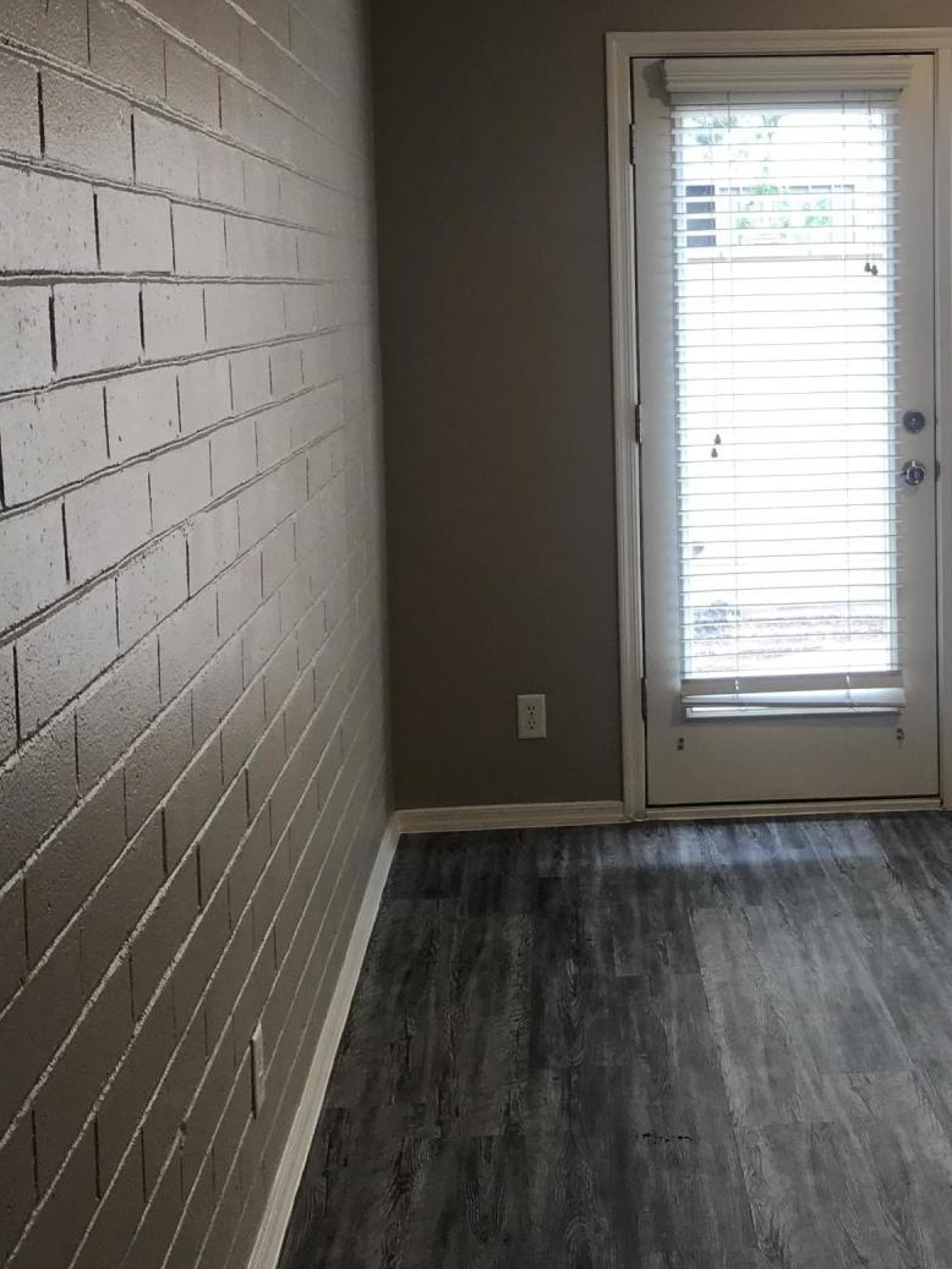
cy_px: 469
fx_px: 1980
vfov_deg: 35.3
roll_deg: +0.9
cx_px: 691
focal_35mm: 54
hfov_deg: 26.8
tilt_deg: -4.6
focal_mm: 3.99
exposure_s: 1/60
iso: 20
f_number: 1.8
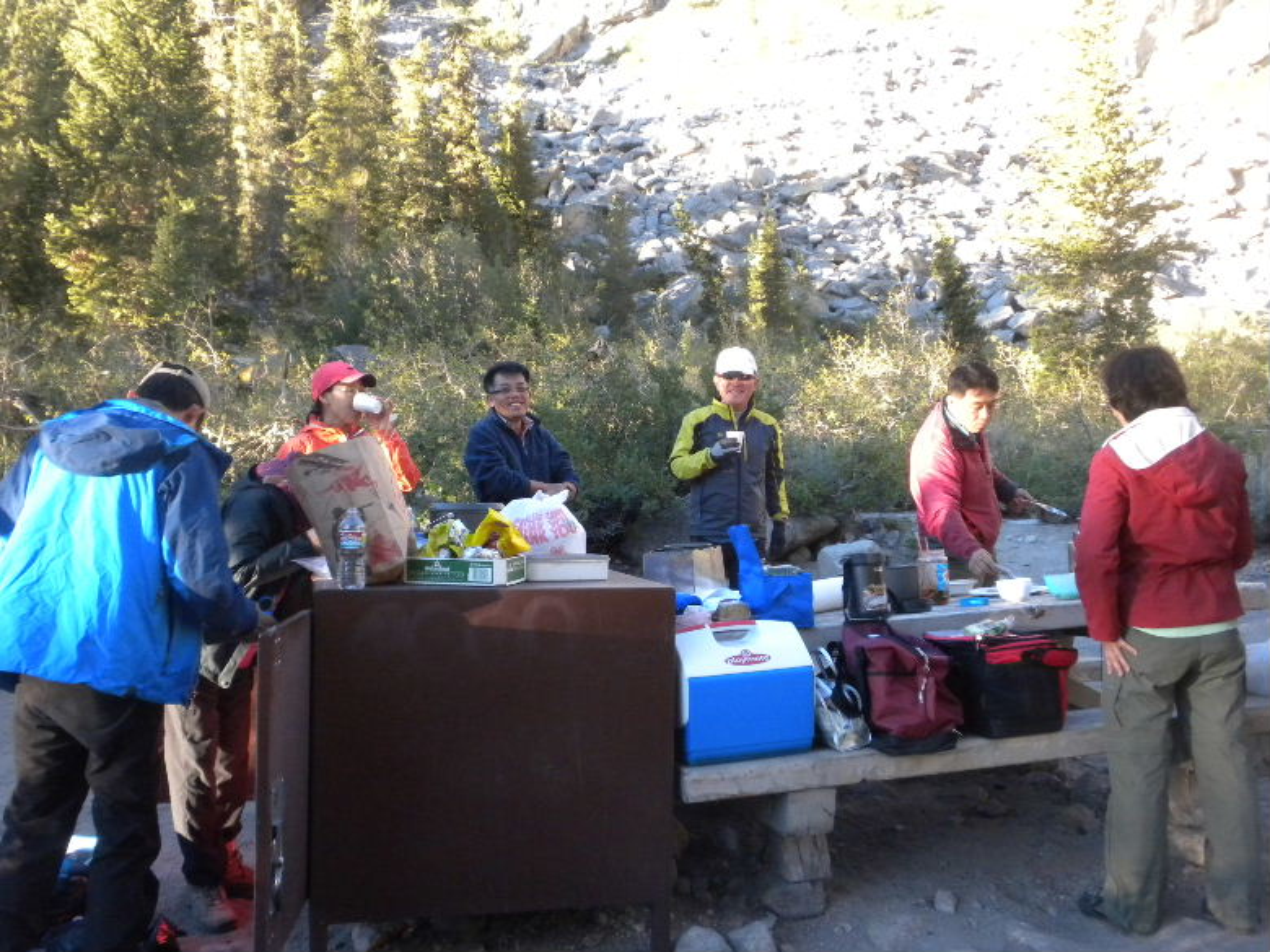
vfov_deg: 38.7
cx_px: 635
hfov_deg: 50.1
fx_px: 1357
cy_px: 476
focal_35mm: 37
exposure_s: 1/182
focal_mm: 6.6
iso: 438
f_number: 3.5
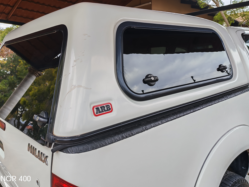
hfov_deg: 58.3
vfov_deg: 45.4
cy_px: 83
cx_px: 122
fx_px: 223
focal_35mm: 31
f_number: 1.9
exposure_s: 1/100
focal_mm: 6.12
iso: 50
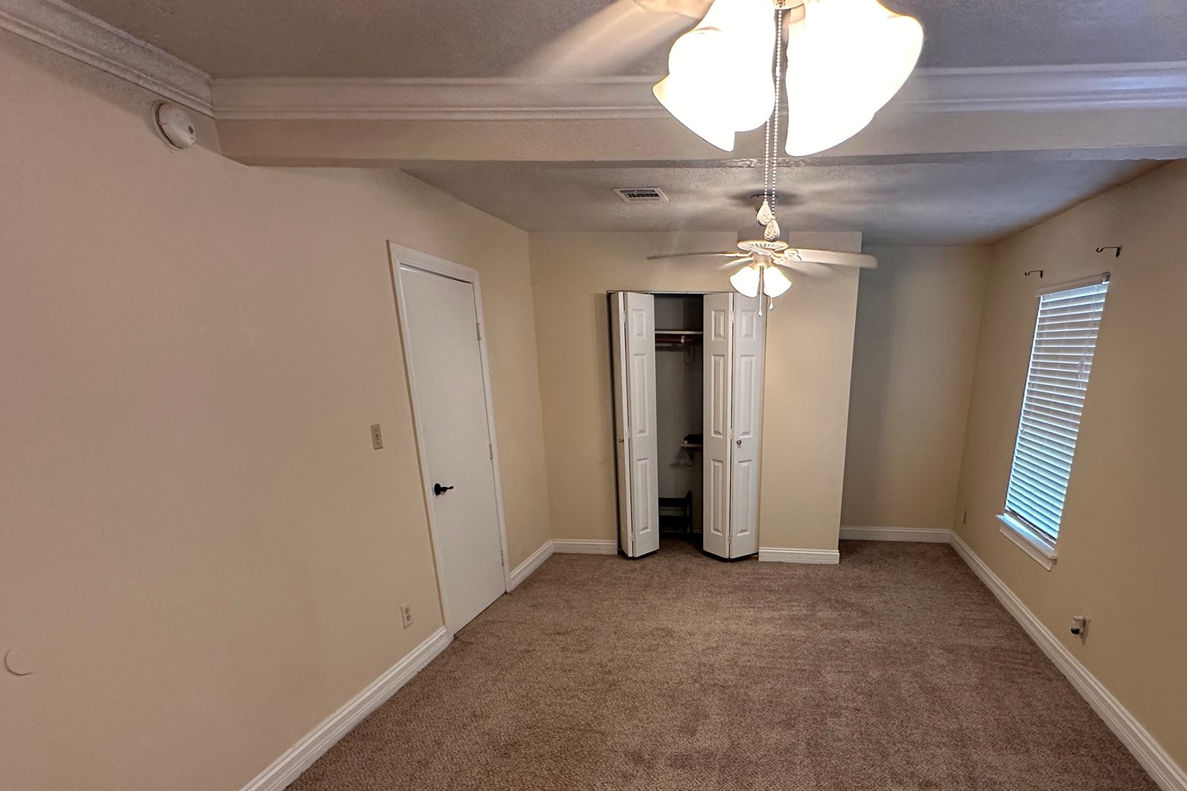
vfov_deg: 58.9
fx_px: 659
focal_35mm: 20
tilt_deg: -19.2
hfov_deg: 82.8
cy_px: 587
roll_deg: -0.8
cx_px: 720
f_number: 2.2
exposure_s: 1/60
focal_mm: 2.22
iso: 200
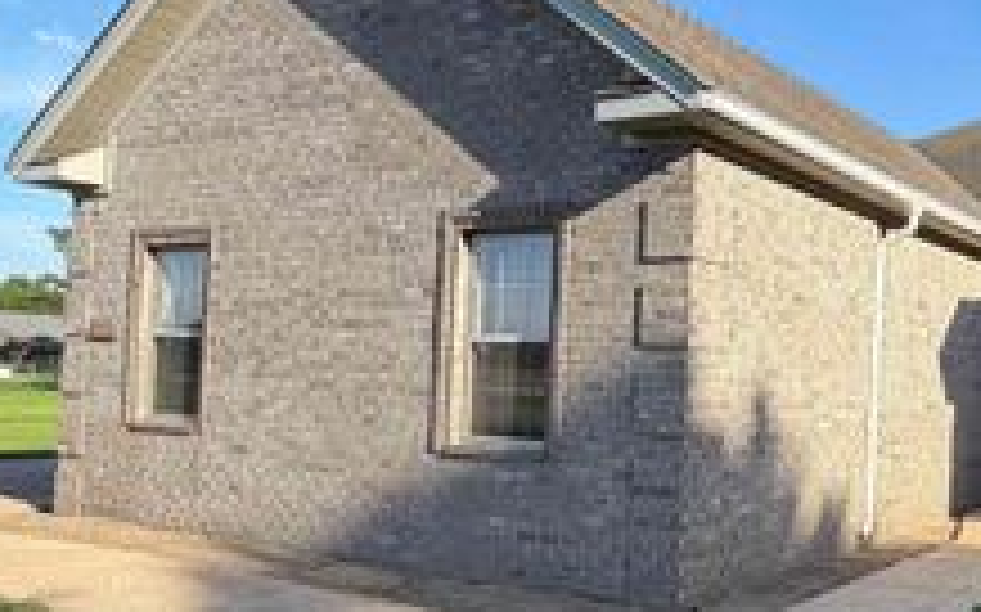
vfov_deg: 37.0
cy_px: 376
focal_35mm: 34
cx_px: 1004
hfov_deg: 46.4
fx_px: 909
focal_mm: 2.22
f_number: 2.2
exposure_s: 1/607
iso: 40
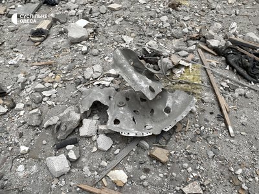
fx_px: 195
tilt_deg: -44.9
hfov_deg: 67.3
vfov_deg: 53.1
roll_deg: +3.5
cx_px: 130
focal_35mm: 26
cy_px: 97
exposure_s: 1/122
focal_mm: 4.25
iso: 32
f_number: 1.8
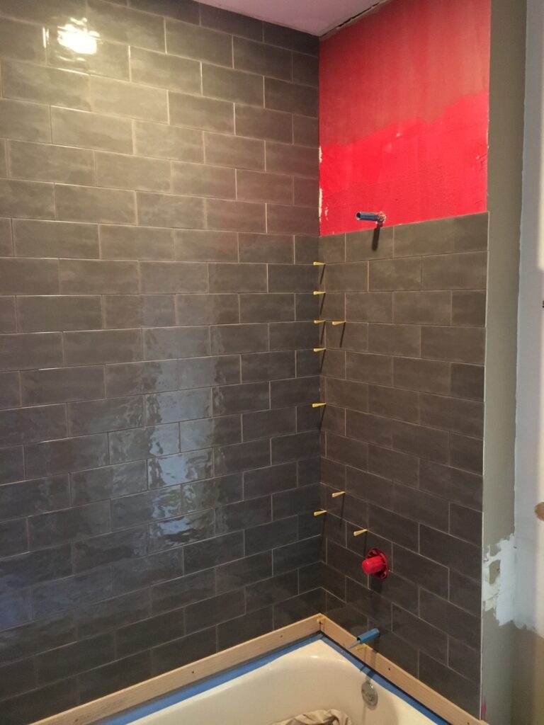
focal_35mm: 29
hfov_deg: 48.2
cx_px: 272
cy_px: 362
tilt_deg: -5.8
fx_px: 608
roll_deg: +1.2
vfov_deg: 61.7
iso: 320
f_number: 2.2
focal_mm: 4.15
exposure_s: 1/15
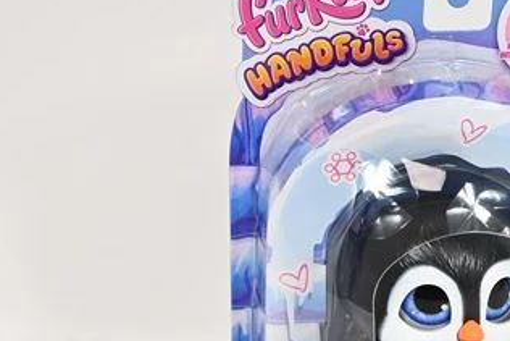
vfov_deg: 12.7
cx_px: 421
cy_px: 265
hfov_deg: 18.8
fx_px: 1525
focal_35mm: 108
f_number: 5
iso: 500
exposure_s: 1/125
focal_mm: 31.5
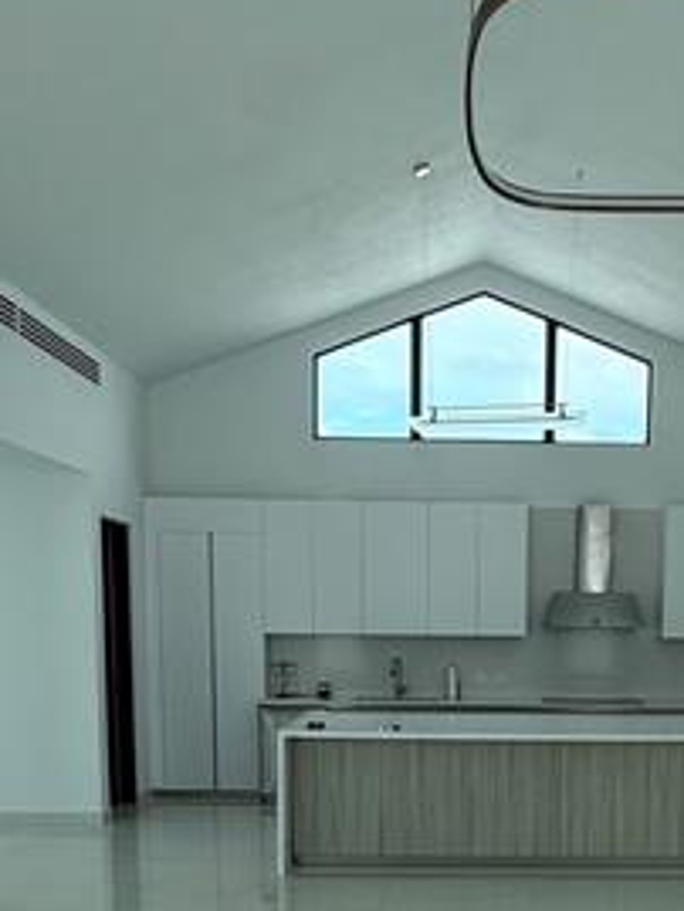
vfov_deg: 43.7
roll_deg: -1.5
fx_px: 1053
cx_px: 488
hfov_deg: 35.4
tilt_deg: -7.6
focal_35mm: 40
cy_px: 776
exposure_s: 1/351
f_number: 2.2
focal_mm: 2.22
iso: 64
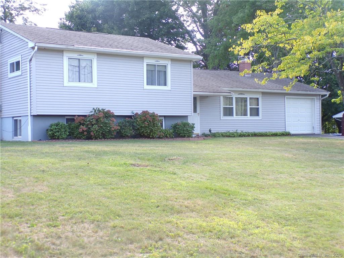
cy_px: 129
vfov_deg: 29.7
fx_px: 487
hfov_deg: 38.9
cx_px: 172
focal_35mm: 49
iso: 80
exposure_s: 1/105
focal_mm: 8.7
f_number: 3.5
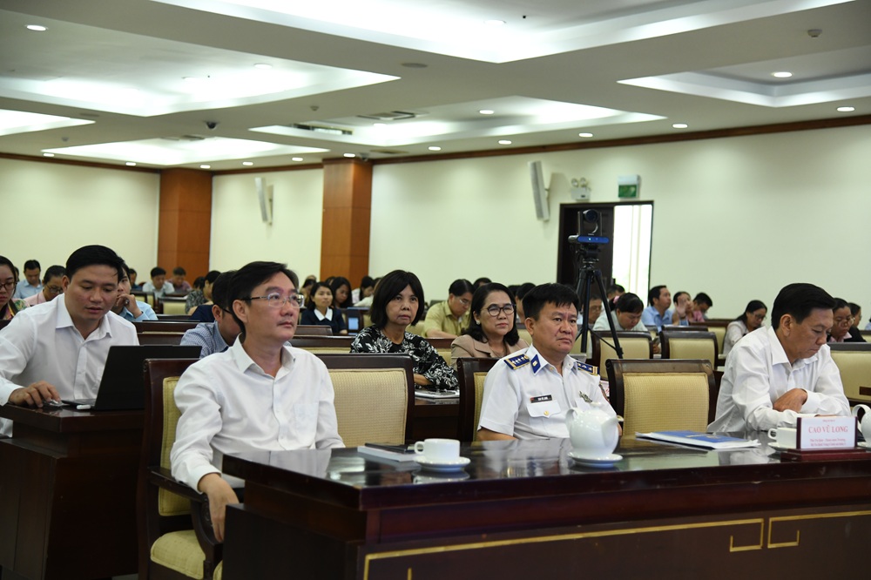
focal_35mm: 58
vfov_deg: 23.4
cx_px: 436
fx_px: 1403
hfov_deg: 34.5
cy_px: 290
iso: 1600
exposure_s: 1/125
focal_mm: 58
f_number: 4
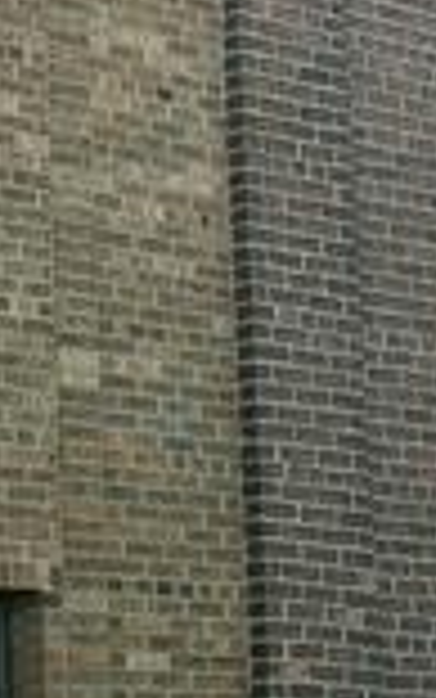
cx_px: 49
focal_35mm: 168
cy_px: 144
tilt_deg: +15.1
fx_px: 3191
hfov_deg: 7.8
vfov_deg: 12.4
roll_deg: +1.0
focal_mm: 6.76
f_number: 1.78
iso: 100
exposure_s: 1/3759
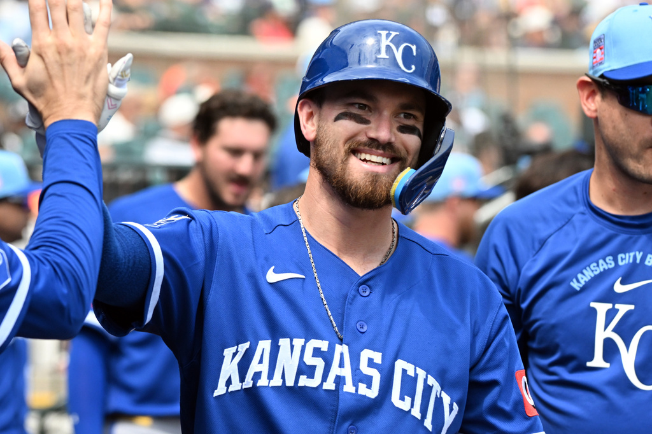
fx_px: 5431
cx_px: 326
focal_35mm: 300
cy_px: 217
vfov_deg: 4.6
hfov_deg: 6.9
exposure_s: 1/1600
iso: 1250
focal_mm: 200
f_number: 7.1
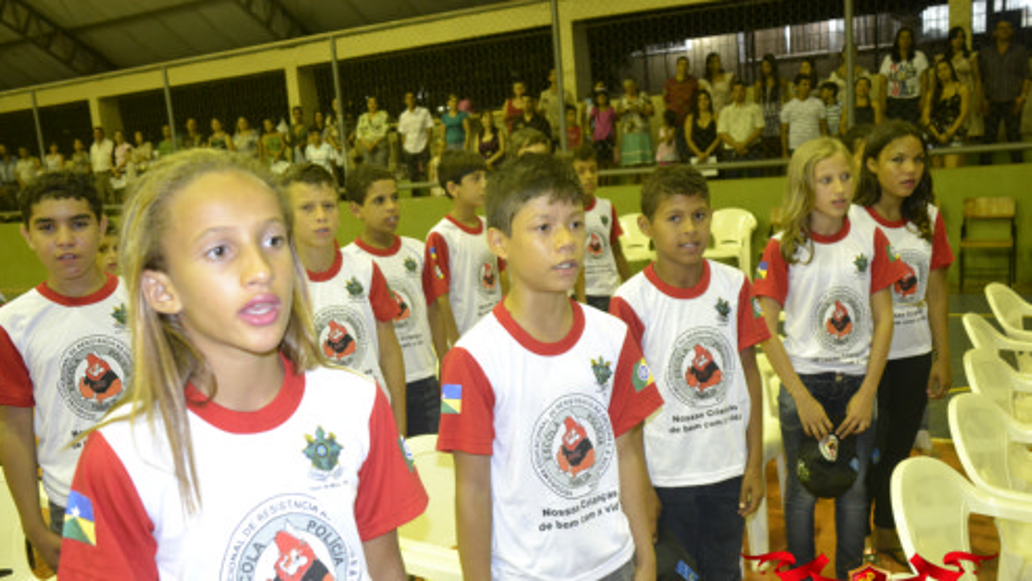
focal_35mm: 35
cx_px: 512
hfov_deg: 56.6
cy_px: 344
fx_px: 958
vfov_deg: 33.6
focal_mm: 22
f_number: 3.8
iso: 2200
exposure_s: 1/60
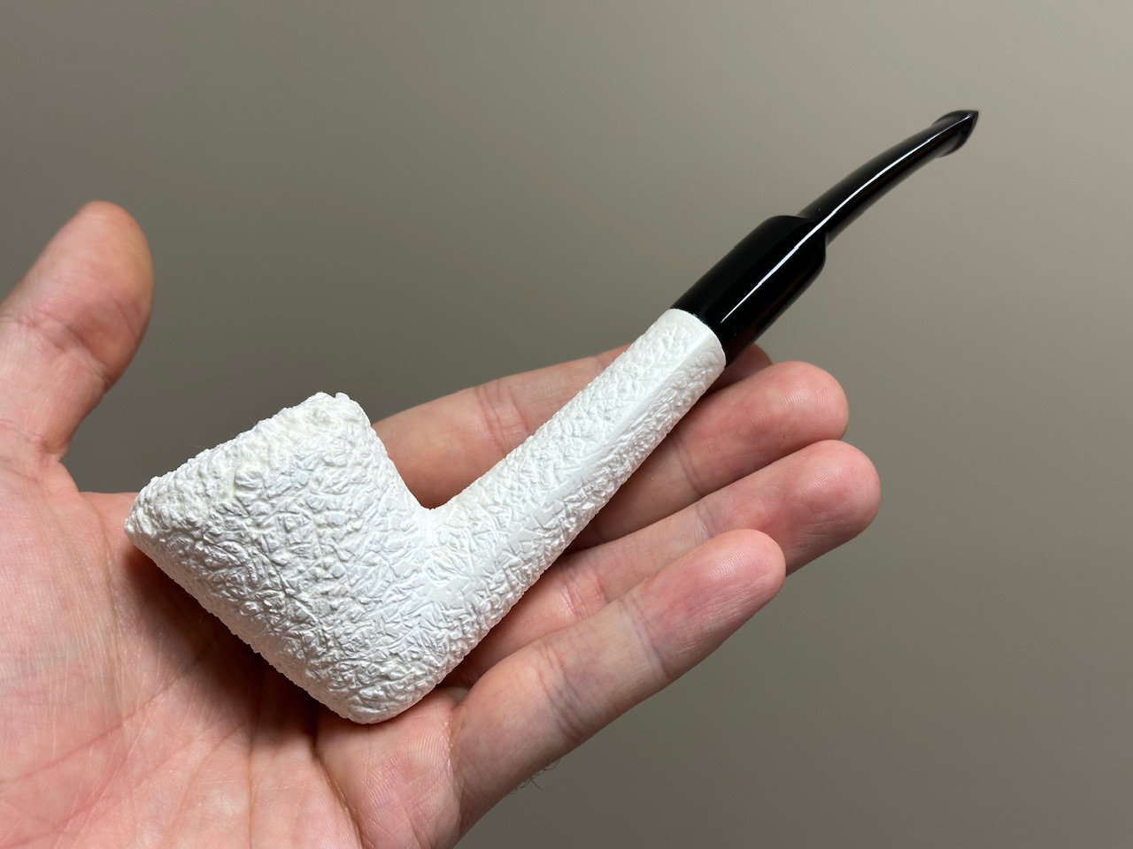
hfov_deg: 39.7
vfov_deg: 30.3
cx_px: 566
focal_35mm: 48
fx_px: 1571
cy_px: 424
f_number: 1.78
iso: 80
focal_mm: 6.86
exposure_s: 1/121
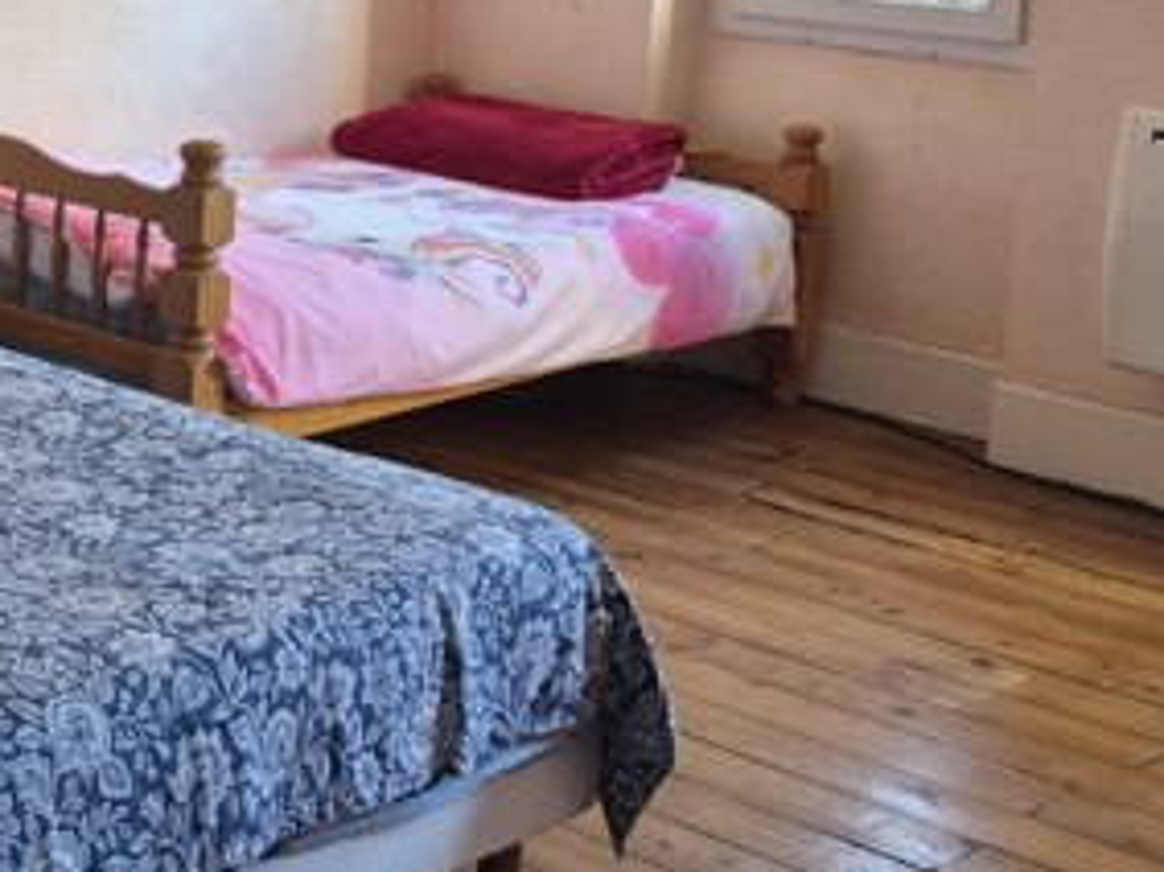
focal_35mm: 65
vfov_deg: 22.1
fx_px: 2185
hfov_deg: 25.1
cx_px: -411
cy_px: 95
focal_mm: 5.4
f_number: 1.8
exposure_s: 1/100
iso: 250
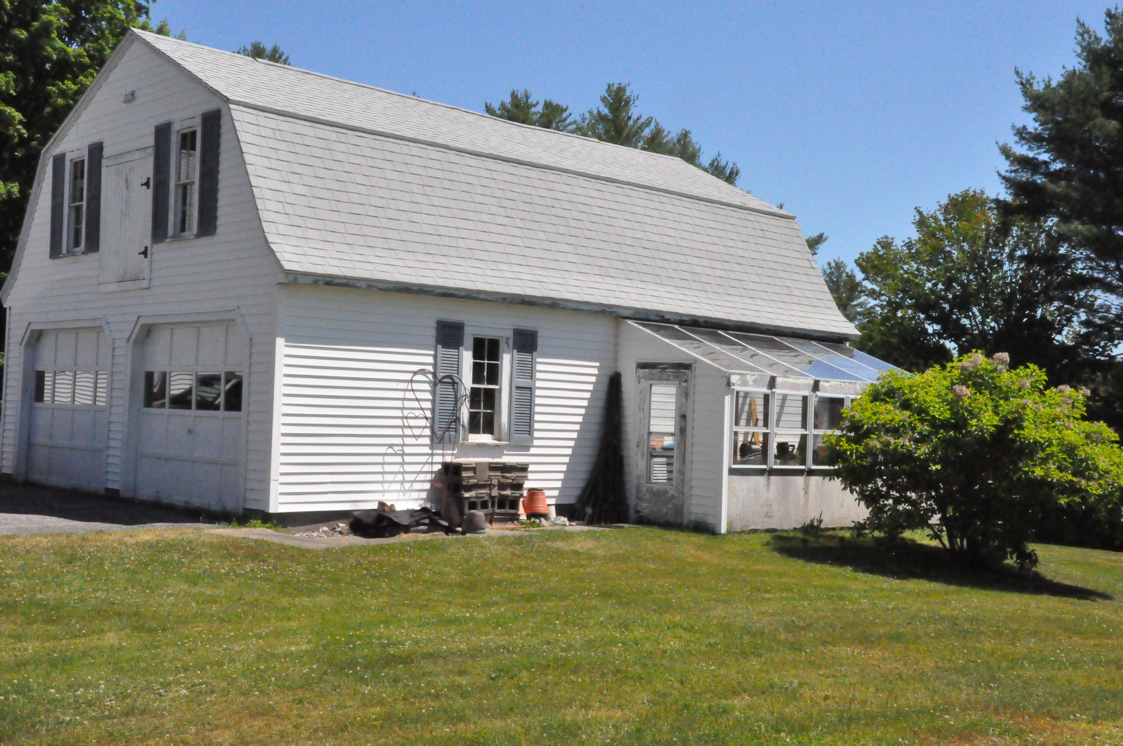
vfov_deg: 31.8
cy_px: 373
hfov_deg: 46.5
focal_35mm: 42
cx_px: 562
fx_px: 1308
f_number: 25
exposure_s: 1/2000
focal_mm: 28
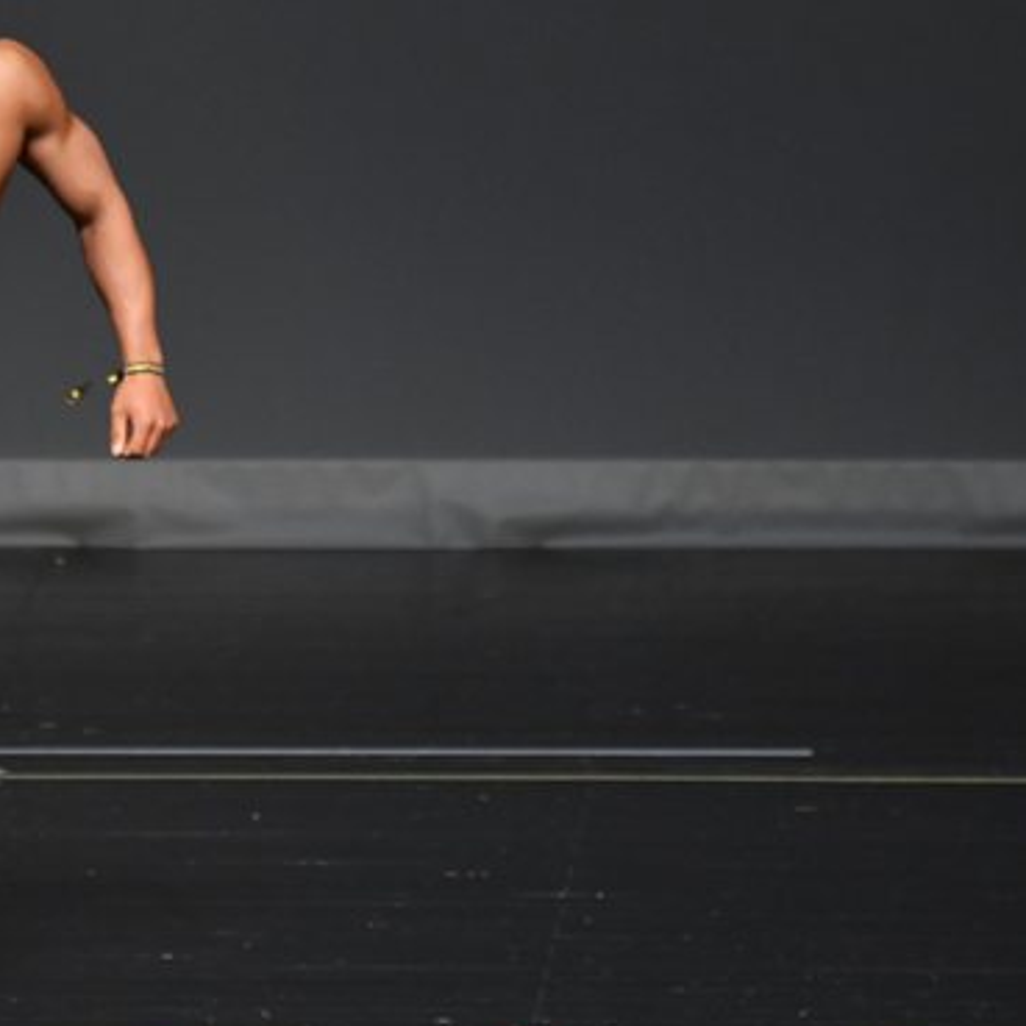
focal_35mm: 615
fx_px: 20623
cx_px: 93
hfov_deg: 2.8
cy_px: 448
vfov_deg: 2.8
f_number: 5.6
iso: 2000
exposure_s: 1/400
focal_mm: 230
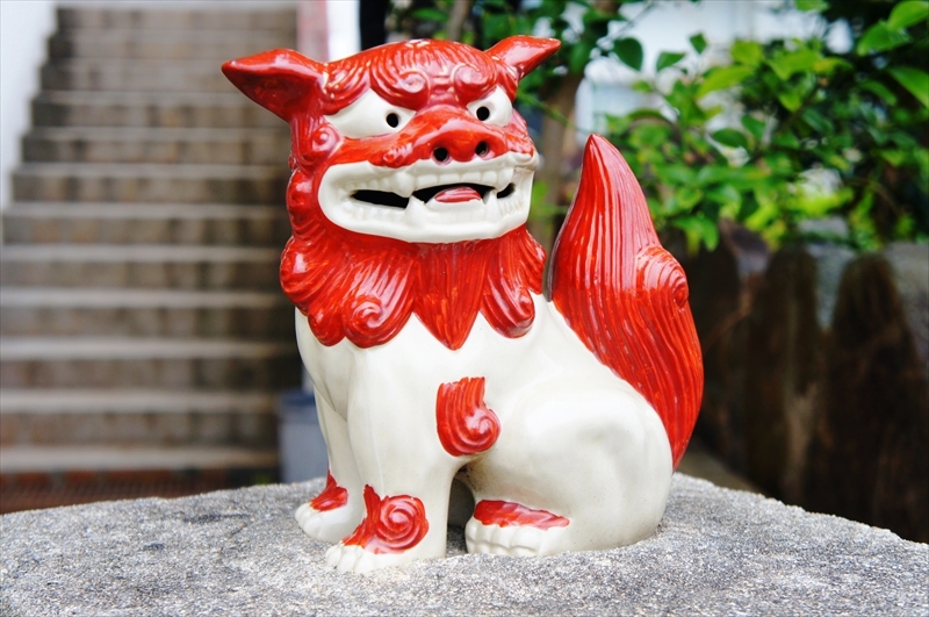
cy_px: 308
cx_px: 464
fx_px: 1739
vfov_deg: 20.1
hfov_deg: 29.9
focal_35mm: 68
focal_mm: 45
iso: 250
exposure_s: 1/160
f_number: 5
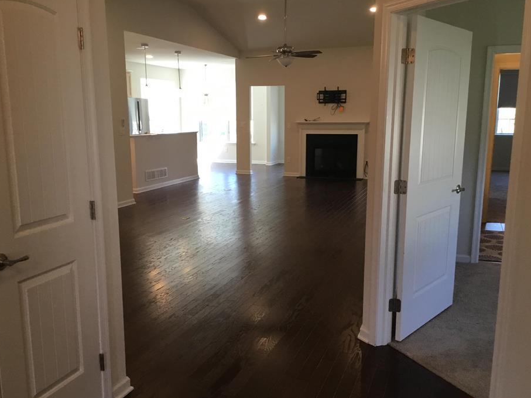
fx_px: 537
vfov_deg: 40.6
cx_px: 272
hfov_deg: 52.6
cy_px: 219
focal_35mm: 35
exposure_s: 1/30
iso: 40
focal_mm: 3.3
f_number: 2.4
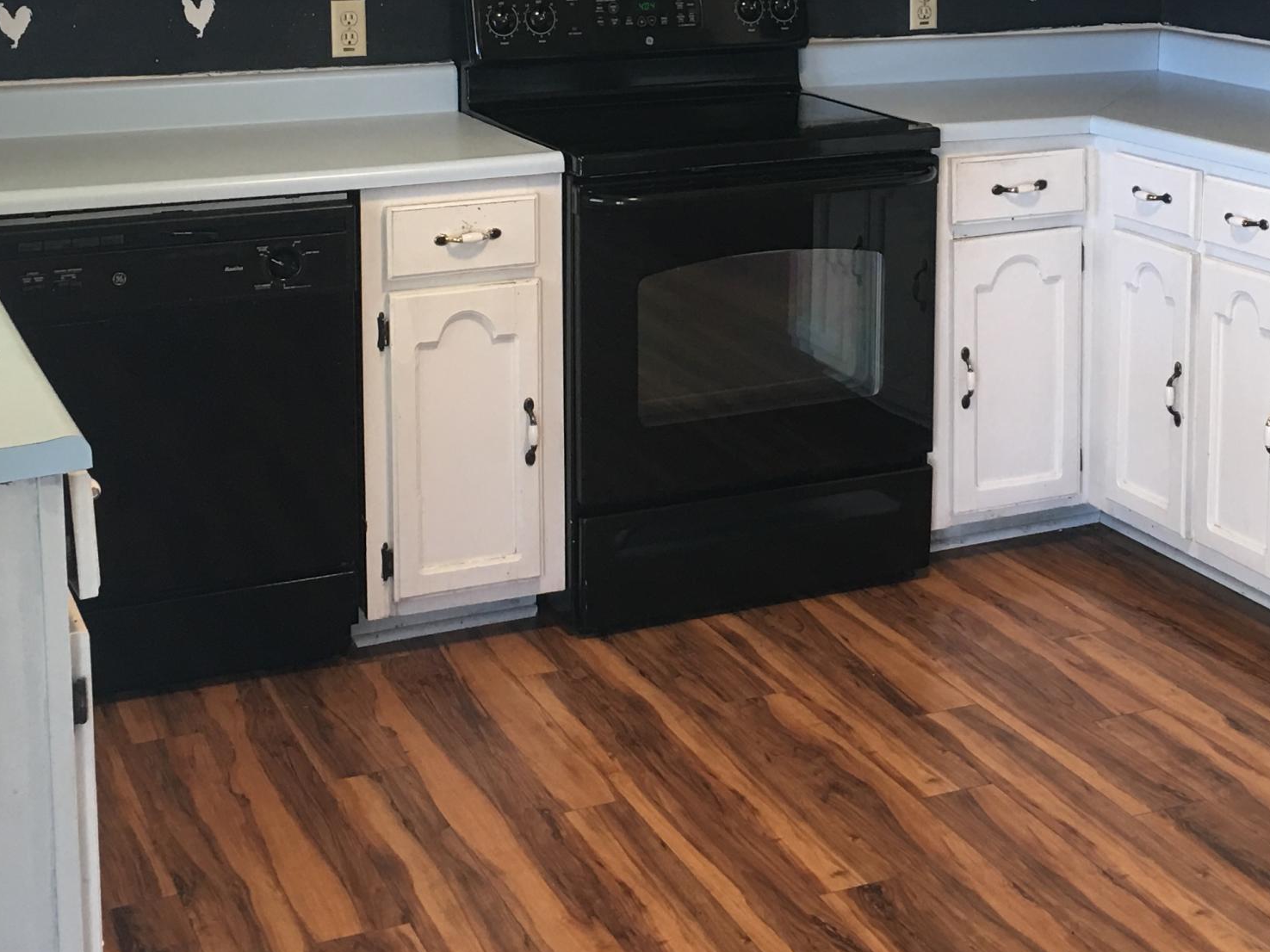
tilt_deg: -8.4
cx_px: 749
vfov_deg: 24.2
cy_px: 114
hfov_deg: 32.6
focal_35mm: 59
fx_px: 2164
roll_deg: +0.0
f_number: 2.2
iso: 32
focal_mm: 4.15
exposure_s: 1/15
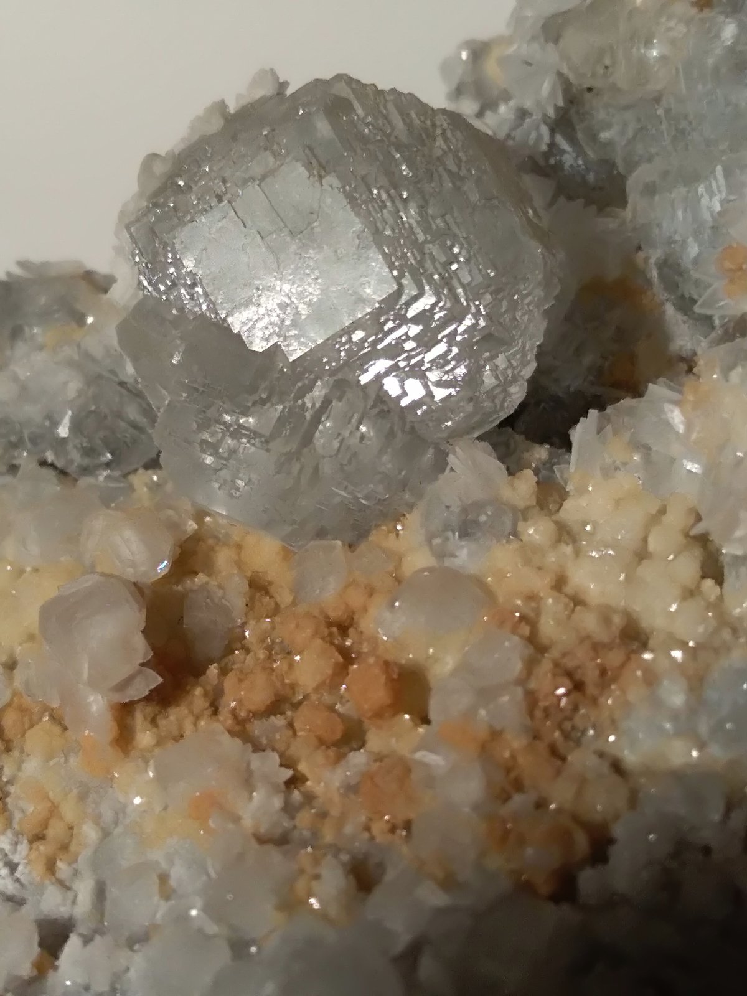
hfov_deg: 53.1
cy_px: 498
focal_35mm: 26
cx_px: 374
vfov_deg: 67.3
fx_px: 748
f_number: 2
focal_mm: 3.54
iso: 197
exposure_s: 1/100
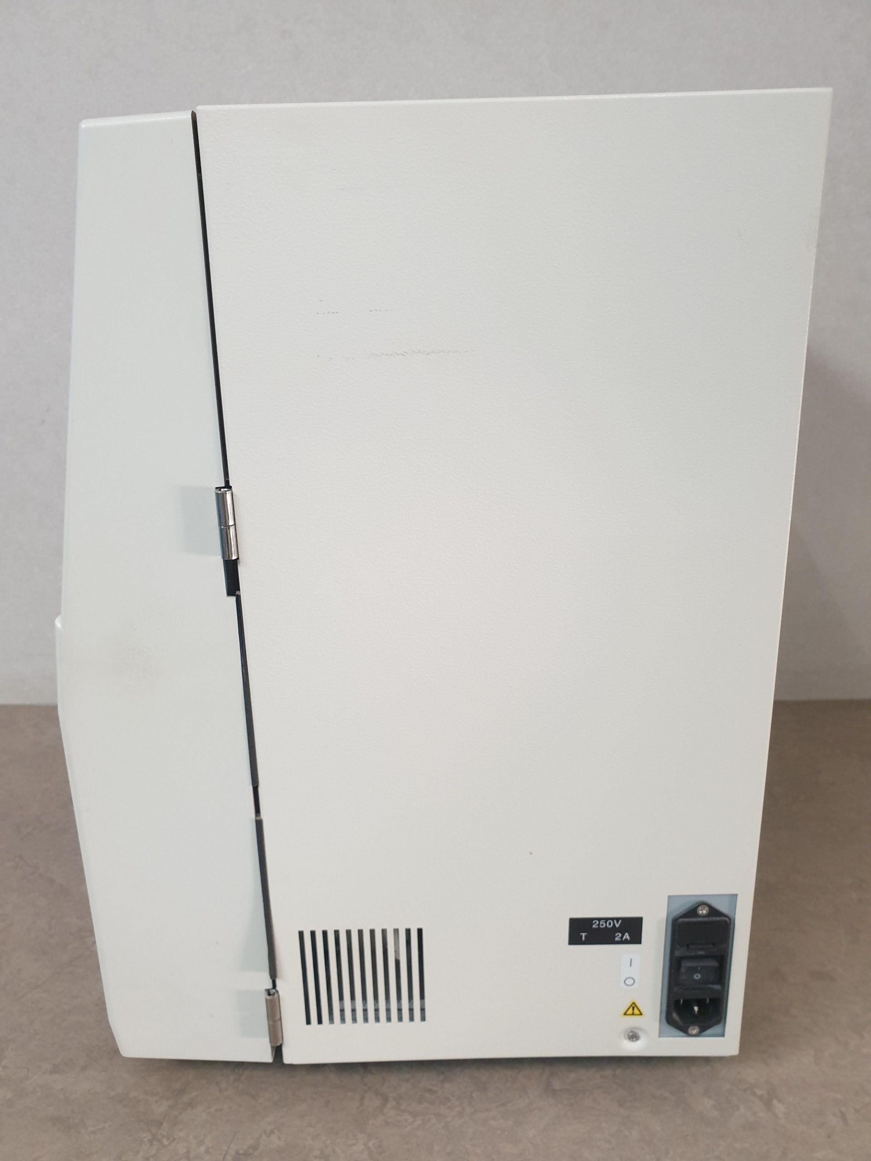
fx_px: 872
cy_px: 580
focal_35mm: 26
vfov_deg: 67.3
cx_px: 436
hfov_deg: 53.1
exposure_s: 1/50
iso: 320
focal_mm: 4.3
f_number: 2.4
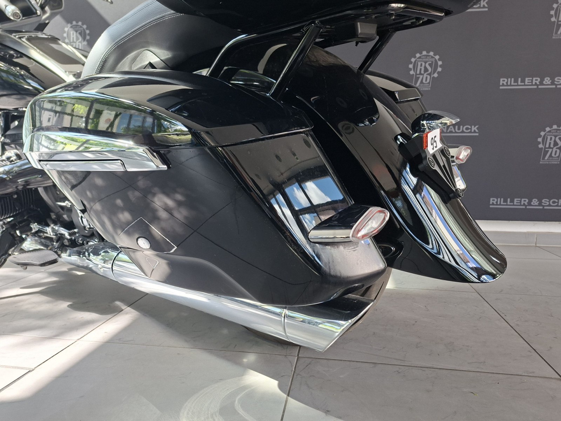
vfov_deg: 58.9
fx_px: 373
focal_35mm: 23
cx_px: 280
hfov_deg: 73.9
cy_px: 210
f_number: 1.8
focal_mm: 5.54
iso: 50
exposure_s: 1/100
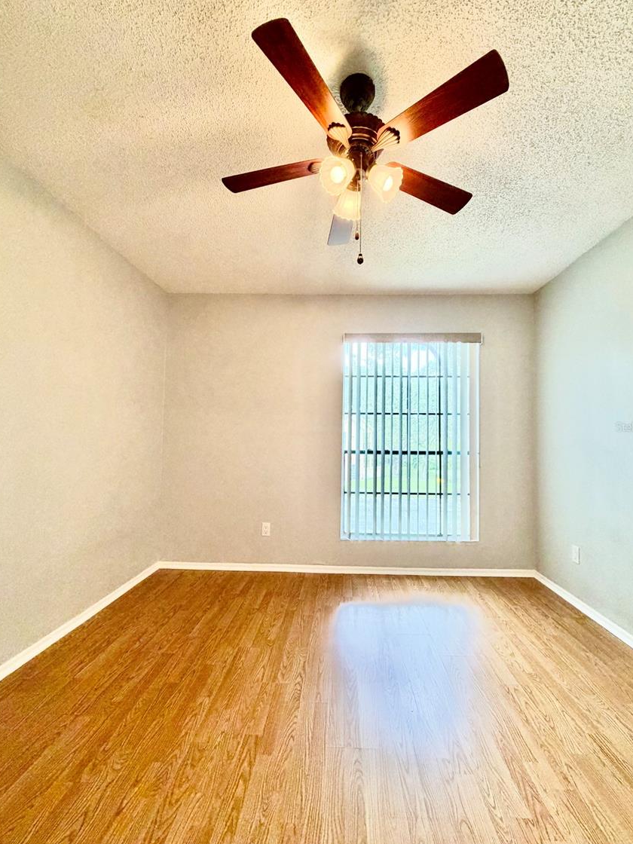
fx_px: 366
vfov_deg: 98.2
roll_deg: -0.9
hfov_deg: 81.7
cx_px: 330
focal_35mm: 15
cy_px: 427
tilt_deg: +2.6
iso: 250
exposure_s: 1/120
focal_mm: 2.22
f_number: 2.2
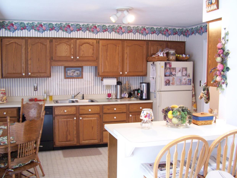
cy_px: 88
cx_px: 119
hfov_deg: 47.9
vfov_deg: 36.8
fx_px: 267
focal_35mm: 39
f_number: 2.8
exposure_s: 1/8
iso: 140
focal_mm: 6.3
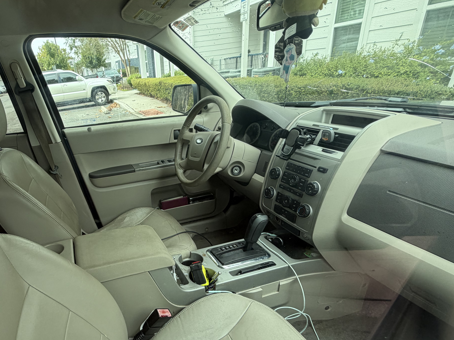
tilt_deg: -26.8
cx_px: 143
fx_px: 289
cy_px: 209
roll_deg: +7.6
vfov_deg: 60.4
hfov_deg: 73.5
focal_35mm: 22
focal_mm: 2.22
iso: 64
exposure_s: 1/121
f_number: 2.2
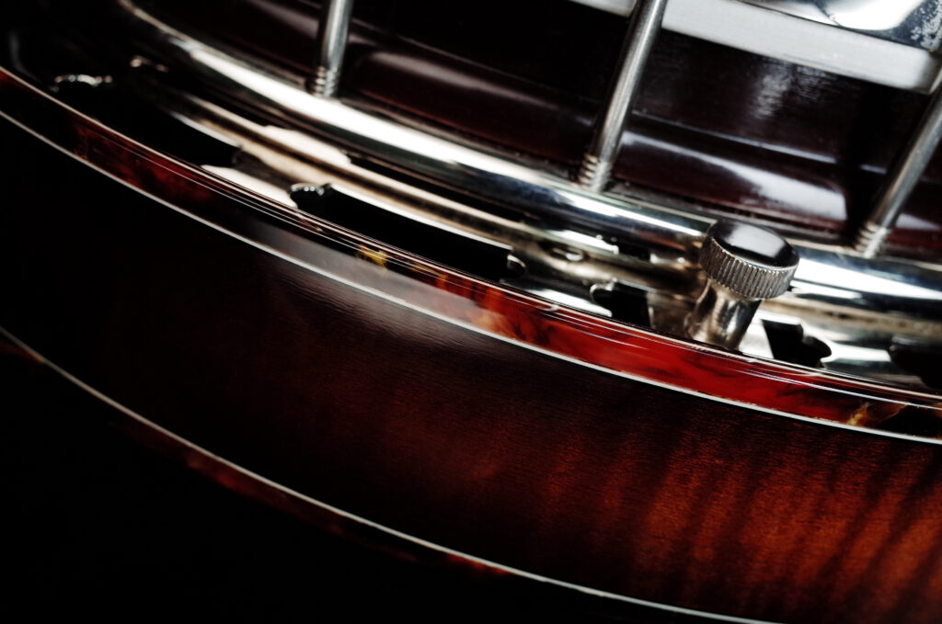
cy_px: 312
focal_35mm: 35
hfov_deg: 54.5
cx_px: 471
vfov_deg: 37.7
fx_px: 914
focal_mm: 18.3
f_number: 5
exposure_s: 1/60
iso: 400
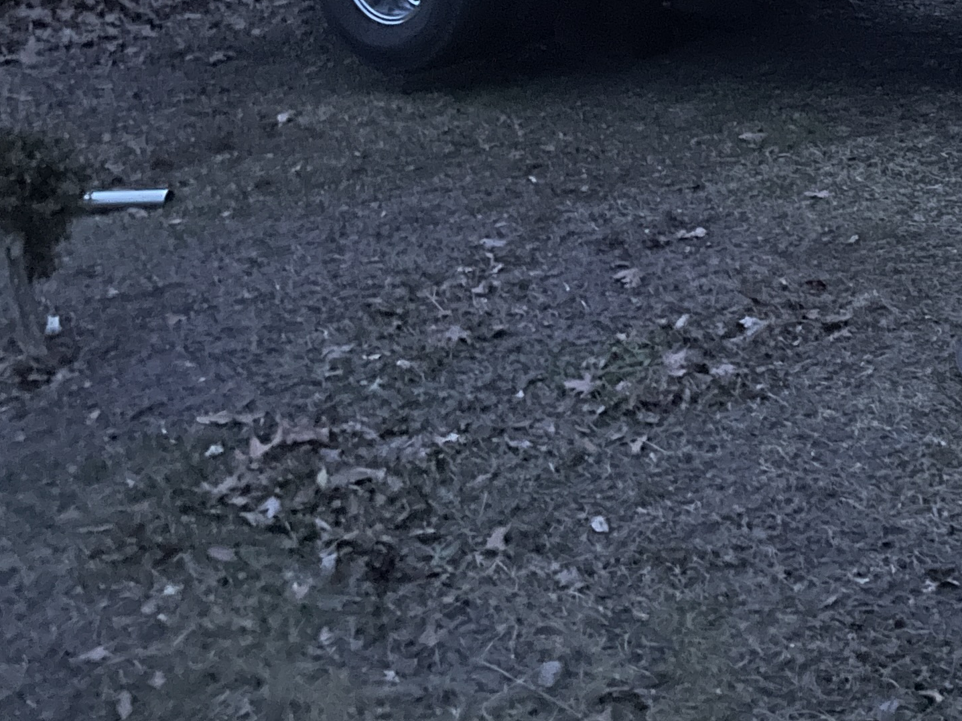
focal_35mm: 73
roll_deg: +0.8
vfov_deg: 18.9
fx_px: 2029
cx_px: 1015
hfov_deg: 25.1
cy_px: -168
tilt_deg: +0.9
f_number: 1.6
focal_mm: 4.2
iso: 1000
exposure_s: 1/17
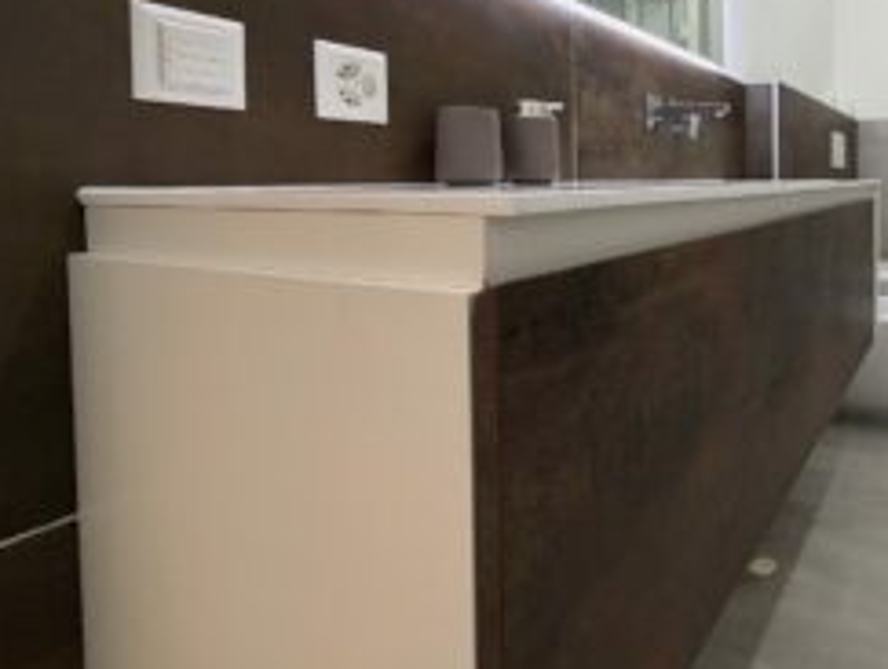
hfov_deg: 66.9
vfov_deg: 57.2
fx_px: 591
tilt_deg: -2.3
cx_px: 713
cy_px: 201
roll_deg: +0.4
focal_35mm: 23
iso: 320
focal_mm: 2.22
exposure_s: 1/100
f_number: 2.2
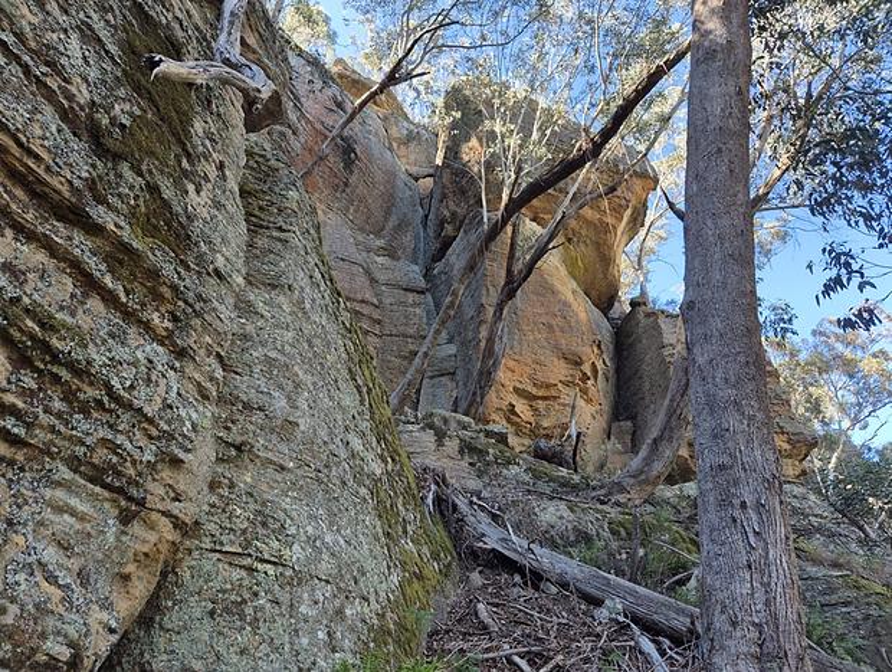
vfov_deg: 59.0
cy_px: 336
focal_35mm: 23
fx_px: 594
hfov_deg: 73.8
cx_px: 446
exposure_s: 1/180
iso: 32
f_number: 1.8
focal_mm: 5.4
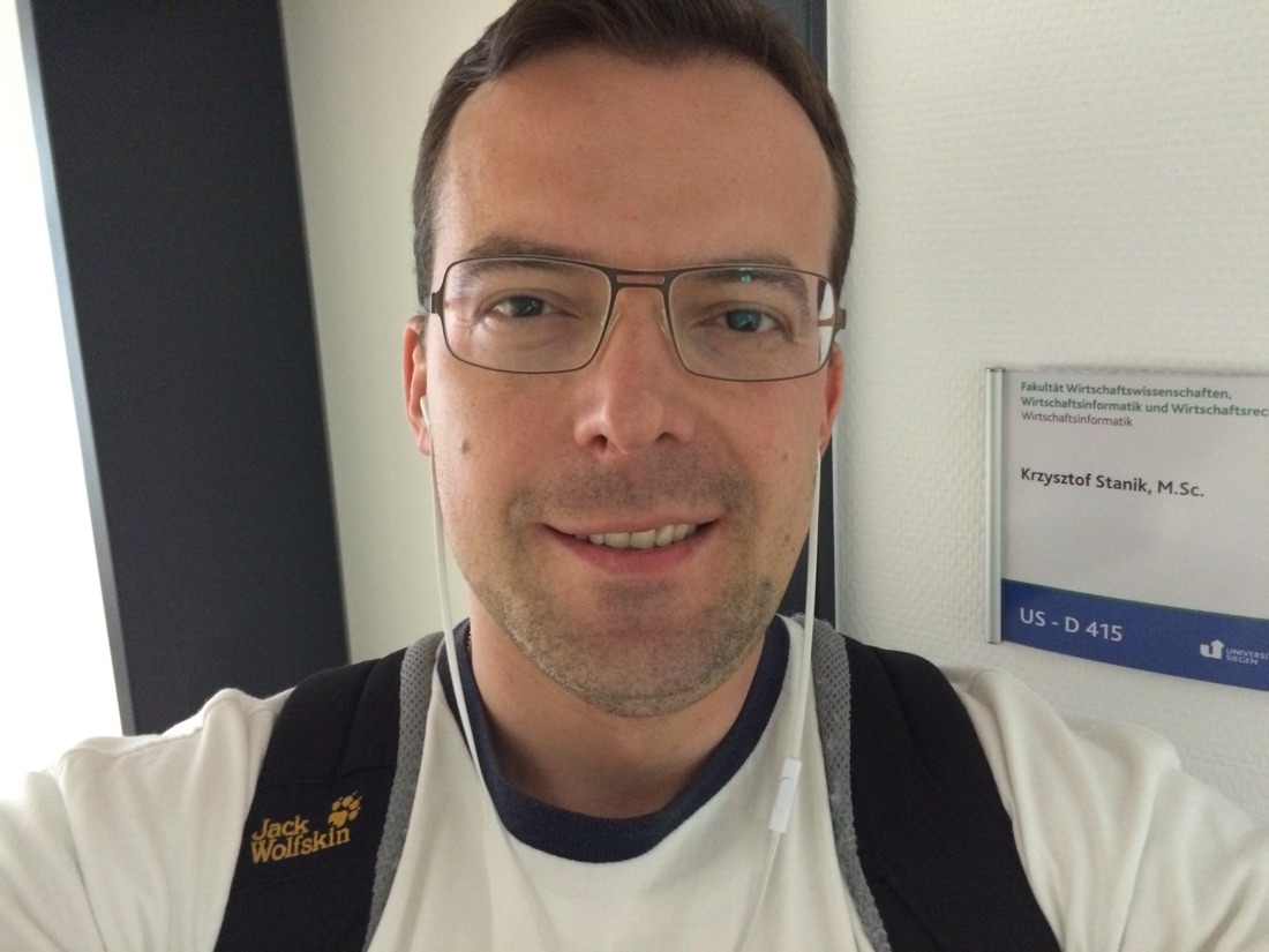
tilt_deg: -11.3
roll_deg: +3.8
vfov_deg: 48.2
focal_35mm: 29
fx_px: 1063
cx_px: 634
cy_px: 476
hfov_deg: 61.7
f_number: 2.2
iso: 400
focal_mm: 4.15
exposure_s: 1/17
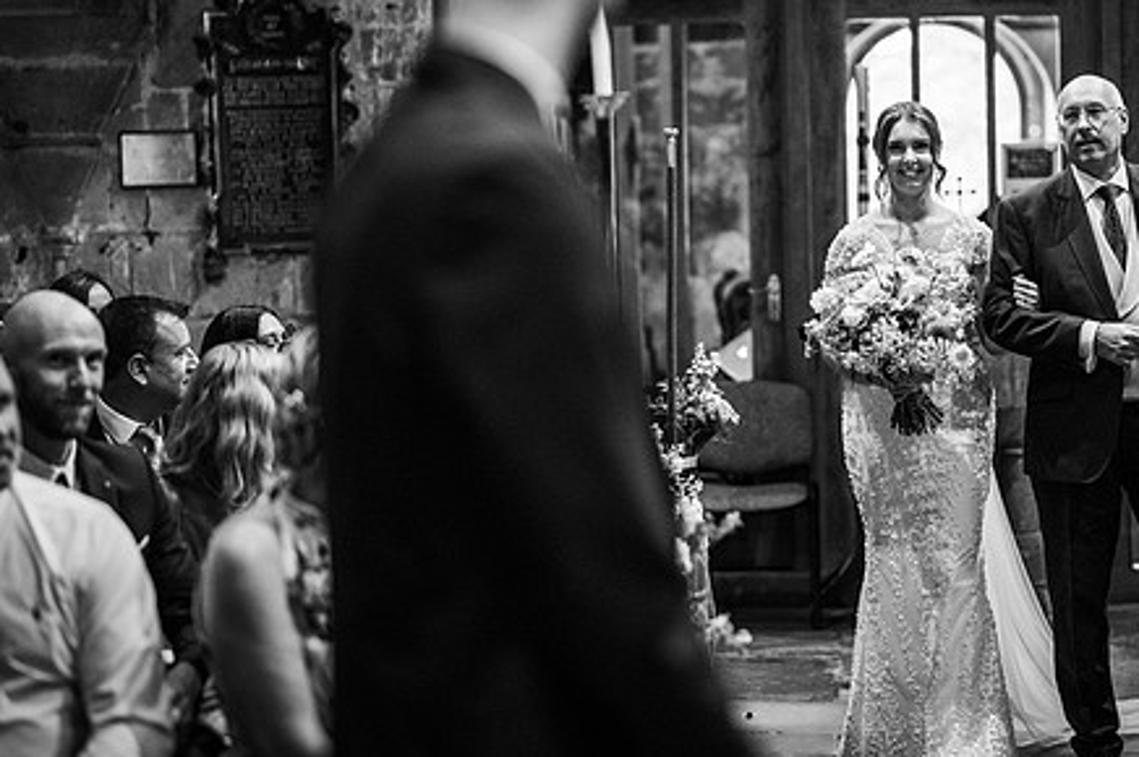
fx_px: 3572
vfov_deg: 12.1
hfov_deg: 18.1
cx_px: 731
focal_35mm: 113
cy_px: 292
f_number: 1.8
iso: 560
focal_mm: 85
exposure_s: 1/200
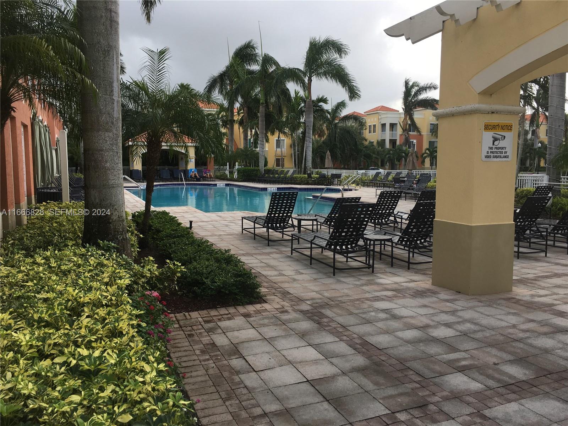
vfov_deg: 48.2
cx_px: 284
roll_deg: -0.3
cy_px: 213
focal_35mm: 29
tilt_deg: -4.7
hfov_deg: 61.7
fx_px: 476
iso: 25
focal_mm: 4.15
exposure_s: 1/487
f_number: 2.2
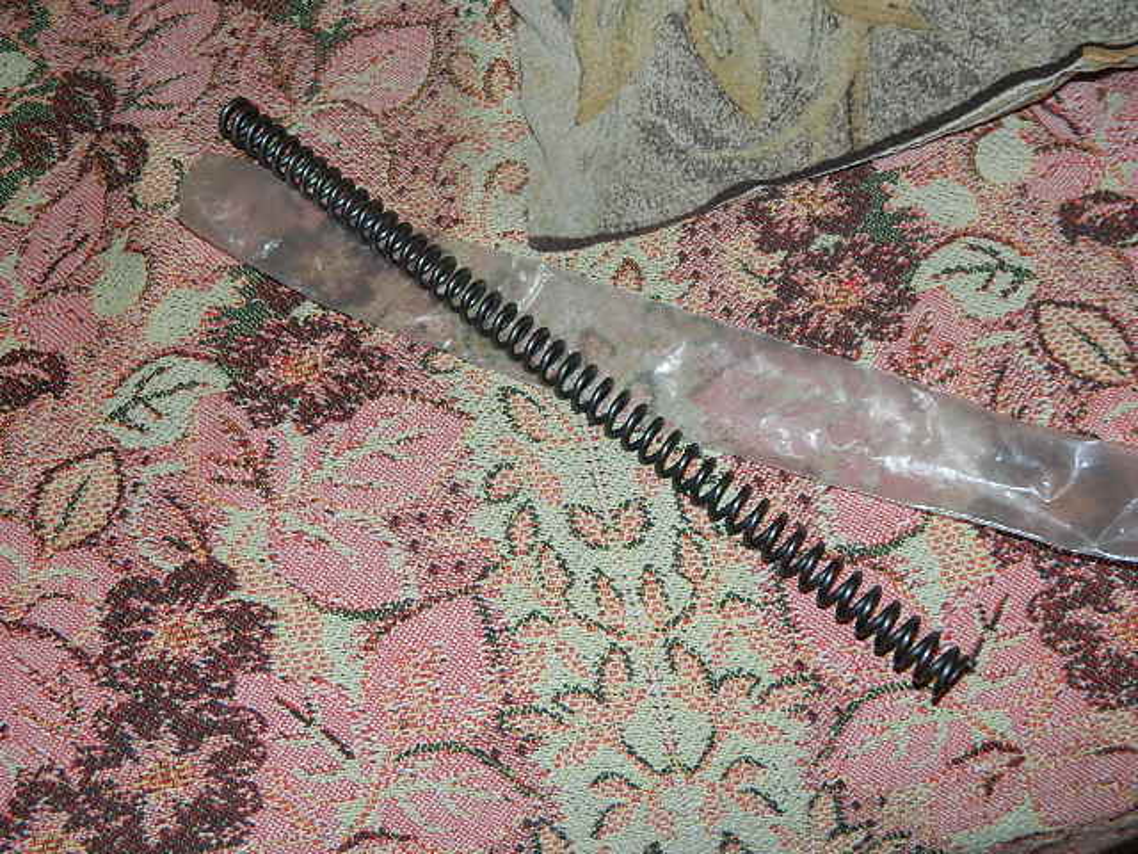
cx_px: 569
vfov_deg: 30.9
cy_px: 427
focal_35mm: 47
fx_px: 1545
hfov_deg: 40.4
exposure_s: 1/30
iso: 200
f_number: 3.6
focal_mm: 8.4
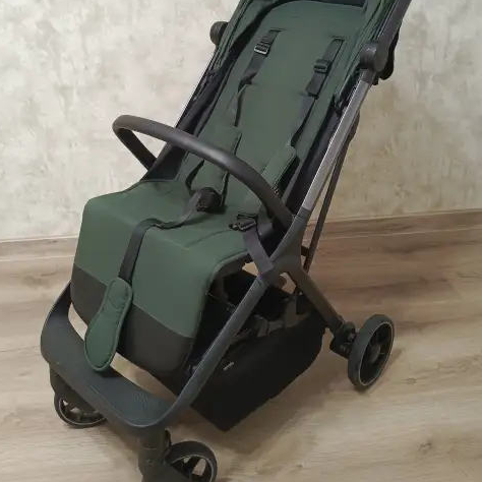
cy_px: 148
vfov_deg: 46.2
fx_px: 551
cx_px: 231
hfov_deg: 47.2
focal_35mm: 35
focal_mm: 4.74
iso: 1568
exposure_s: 1/33.3
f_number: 1.79
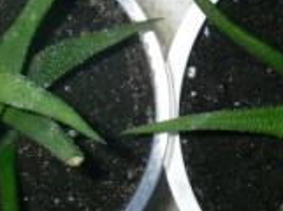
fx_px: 865
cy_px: 88
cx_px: 192
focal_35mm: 106
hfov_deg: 18.5
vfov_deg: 13.9
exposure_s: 1/50
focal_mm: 6.3
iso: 400
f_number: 6.6
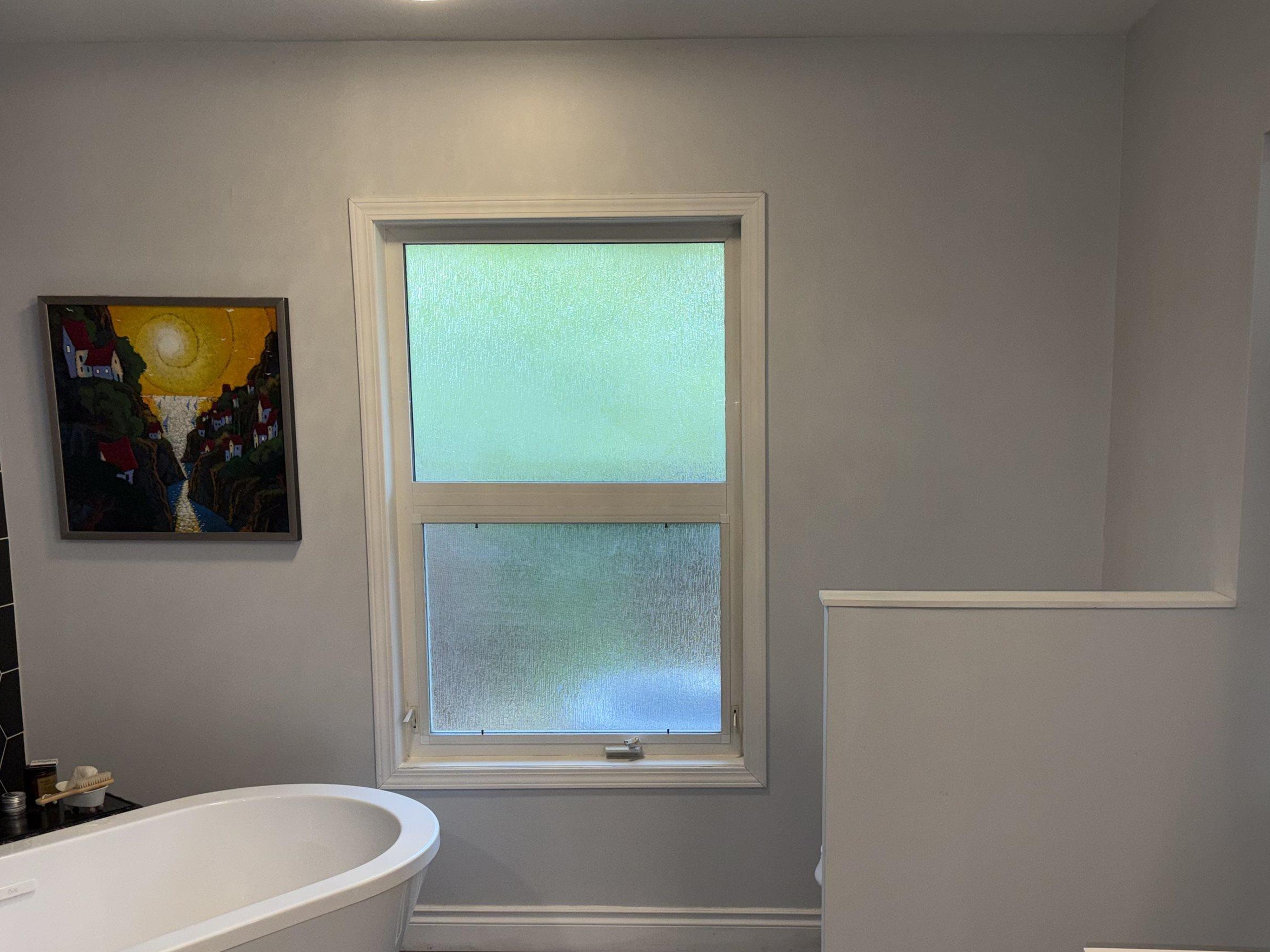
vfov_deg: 41.6
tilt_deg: -7.7
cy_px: 561
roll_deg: +0.7
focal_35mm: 34
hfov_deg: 53.7
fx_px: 1247
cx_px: 739
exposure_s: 1/120
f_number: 1.6
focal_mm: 5.96
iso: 50
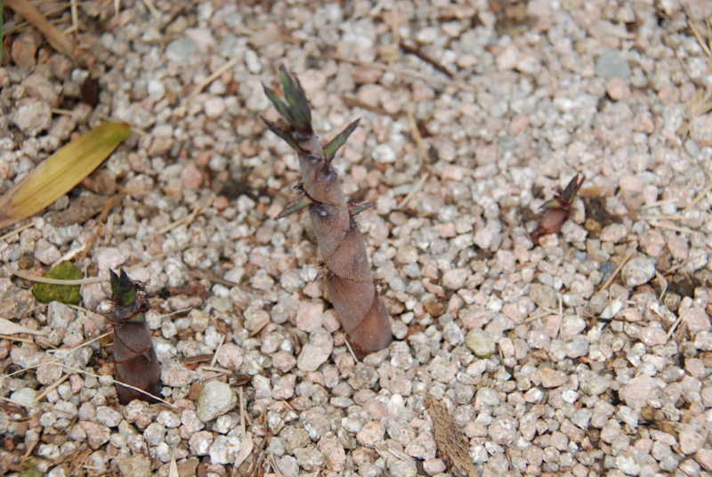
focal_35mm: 150
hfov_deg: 13.7
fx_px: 2971
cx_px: 356
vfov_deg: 9.2
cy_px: 238
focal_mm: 100
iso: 800
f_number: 7.1
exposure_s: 1/125
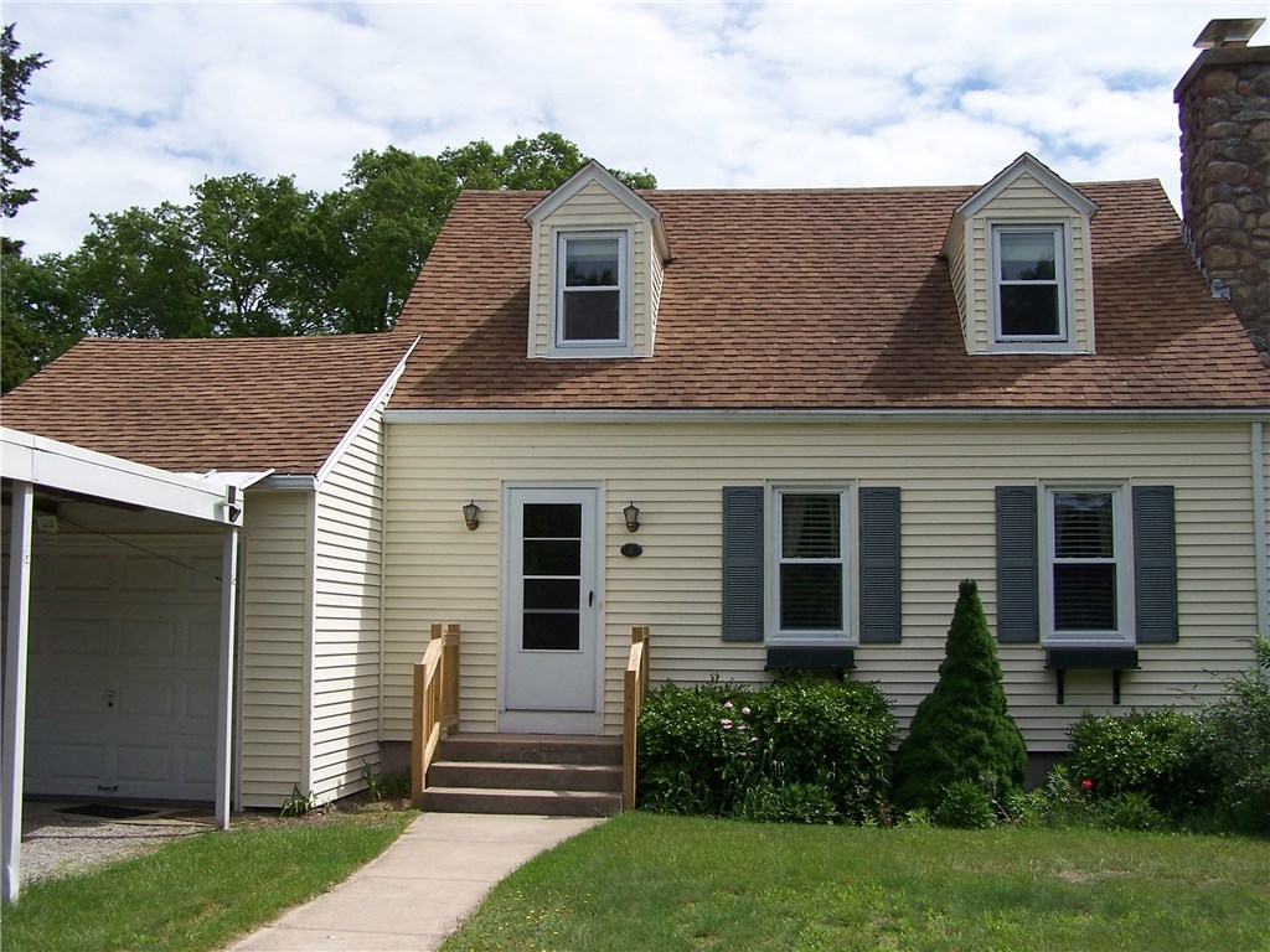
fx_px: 1394
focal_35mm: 38
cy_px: 476
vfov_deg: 37.7
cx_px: 635
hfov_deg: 49.0
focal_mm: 6.3
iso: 80
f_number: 4
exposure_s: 1/800
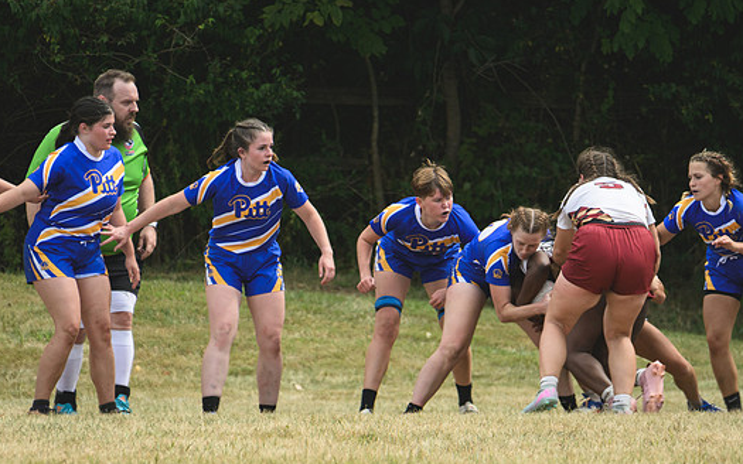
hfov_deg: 2.0
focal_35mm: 1077
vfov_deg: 1.2
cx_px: 402
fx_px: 21806
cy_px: 246
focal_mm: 600
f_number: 6.3
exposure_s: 1/1000
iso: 500
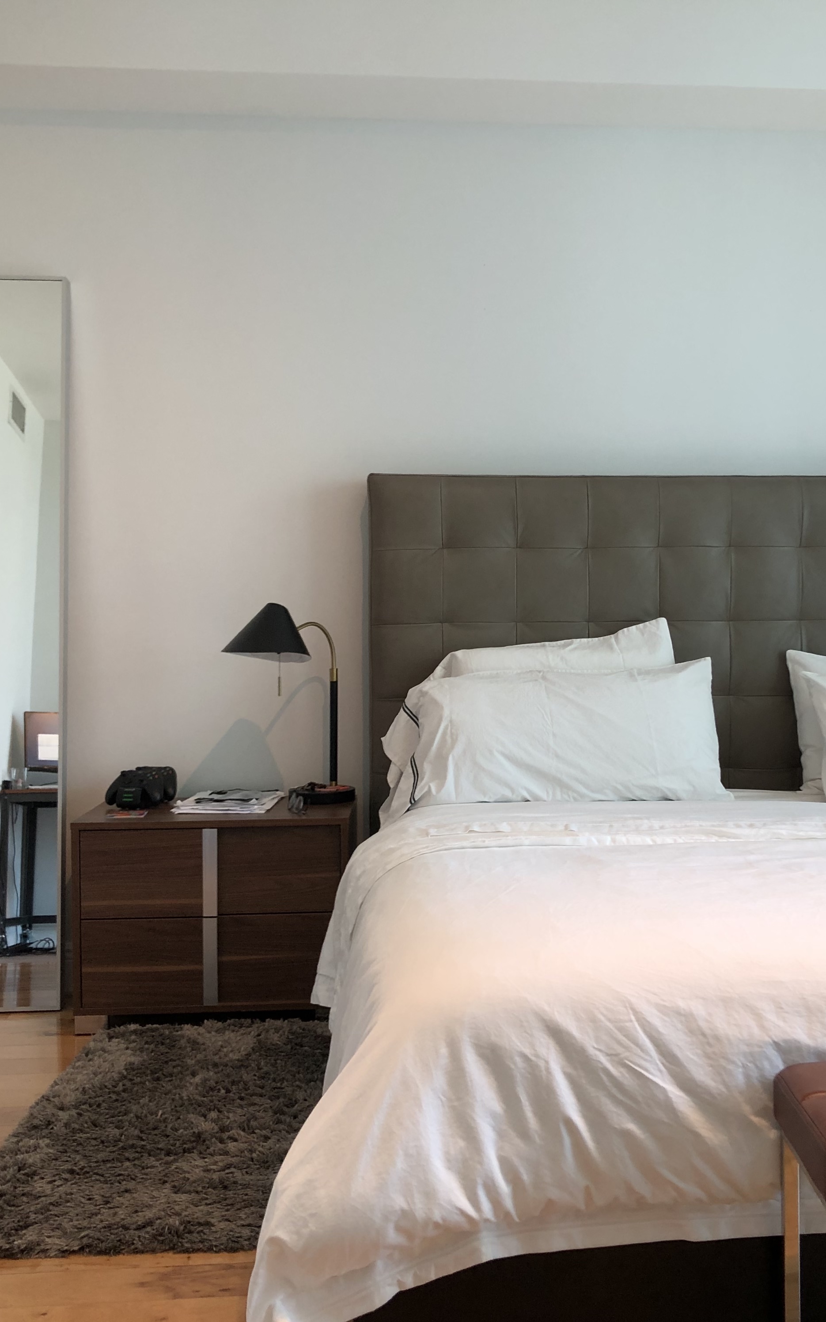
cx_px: 530
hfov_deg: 31.8
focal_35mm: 40
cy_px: 662
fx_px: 1441
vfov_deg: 49.3
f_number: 1.8
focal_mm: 4
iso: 25
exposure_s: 1/40
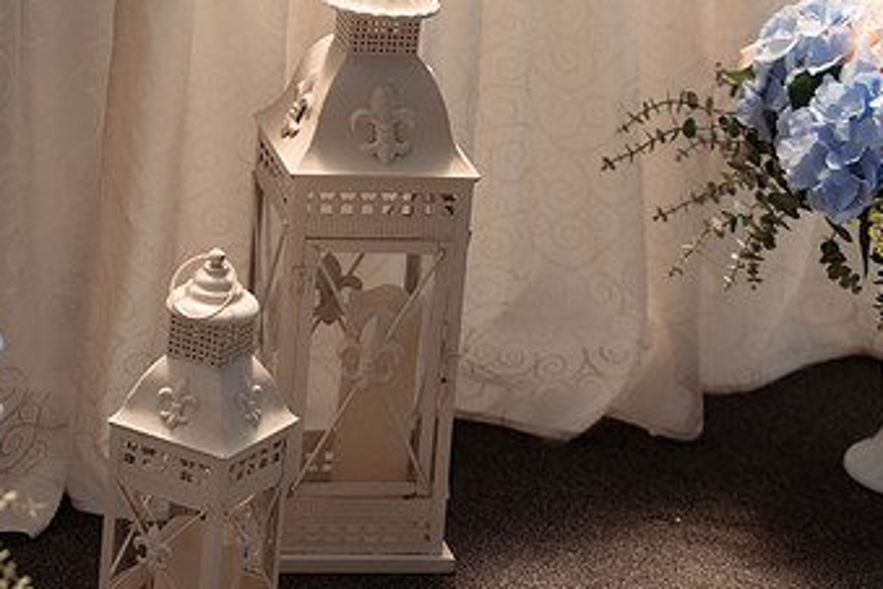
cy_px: 330
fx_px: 3777
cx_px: 391
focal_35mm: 154
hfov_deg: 13.3
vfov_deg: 8.9
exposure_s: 1/640
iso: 200
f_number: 3.2
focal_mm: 90
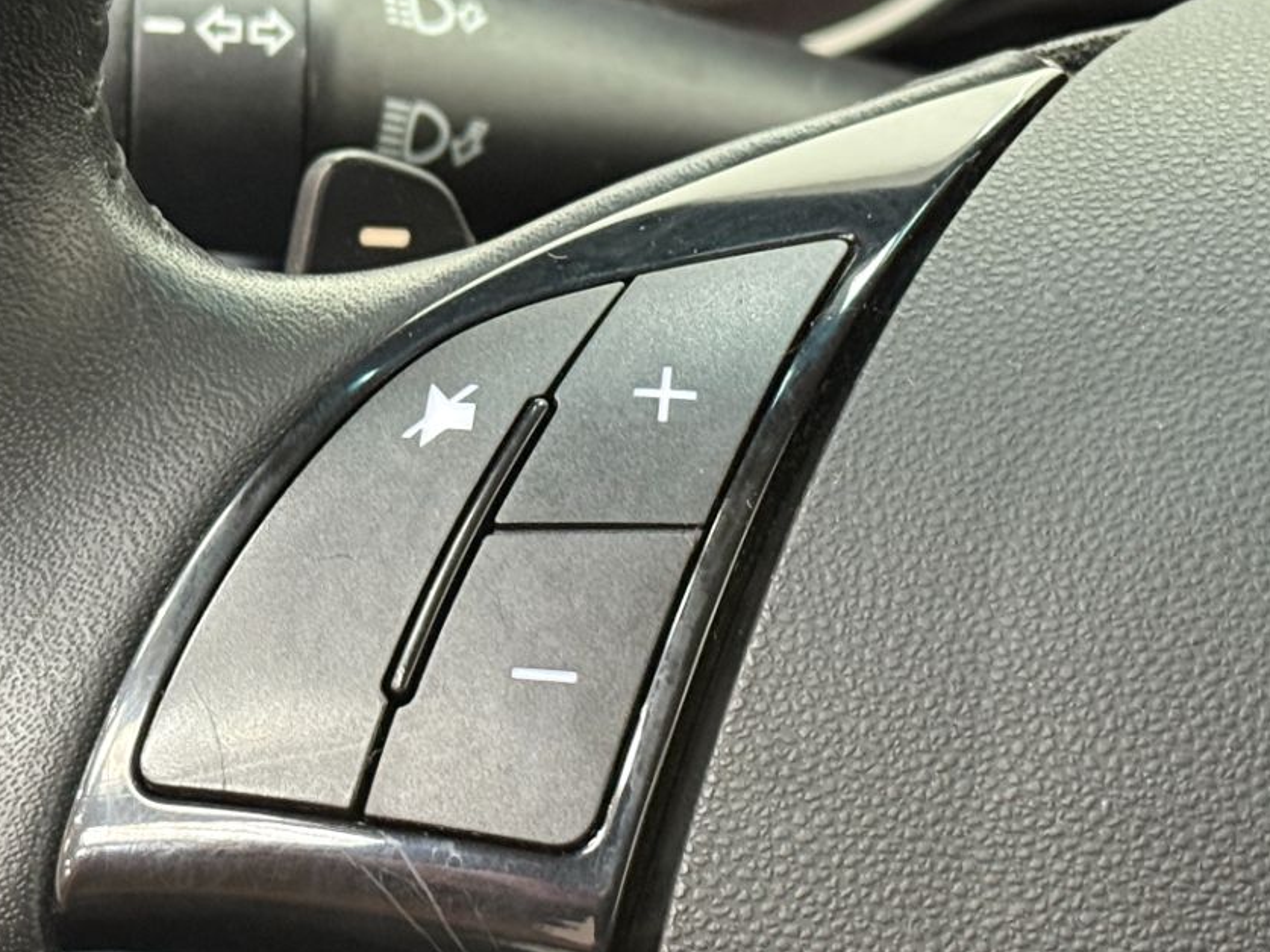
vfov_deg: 13.5
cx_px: 562
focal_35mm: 110
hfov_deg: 17.9
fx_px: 4035
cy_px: 496
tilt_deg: -25.0
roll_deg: -2.1
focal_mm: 6.76
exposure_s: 1/30
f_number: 1.78
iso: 400
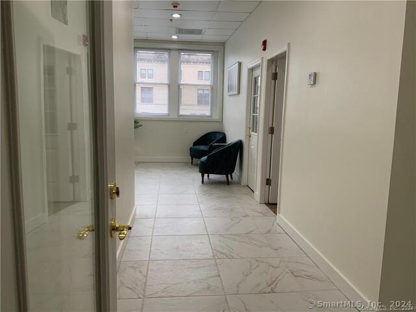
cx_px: 208
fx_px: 349
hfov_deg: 61.7
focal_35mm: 29
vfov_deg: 48.2
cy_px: 156
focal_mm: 3
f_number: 1.8
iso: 50
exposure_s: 1/120
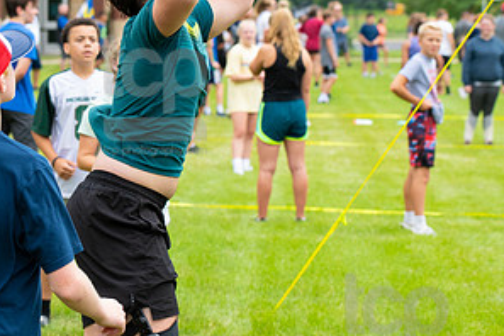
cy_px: 96
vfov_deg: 8.6
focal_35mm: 160
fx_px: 2240
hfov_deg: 12.8
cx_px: 156
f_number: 4.5
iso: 640
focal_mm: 82
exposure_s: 1/1250
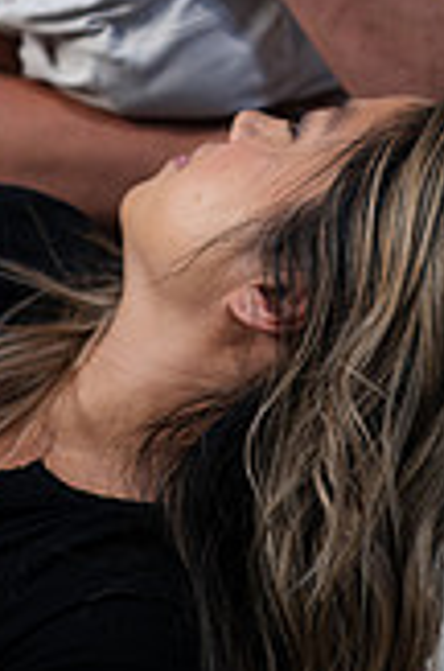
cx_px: 323
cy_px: -119
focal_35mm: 235
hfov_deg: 5.8
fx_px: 4366
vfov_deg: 8.7
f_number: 2.8
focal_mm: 85
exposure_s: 1/100
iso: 800
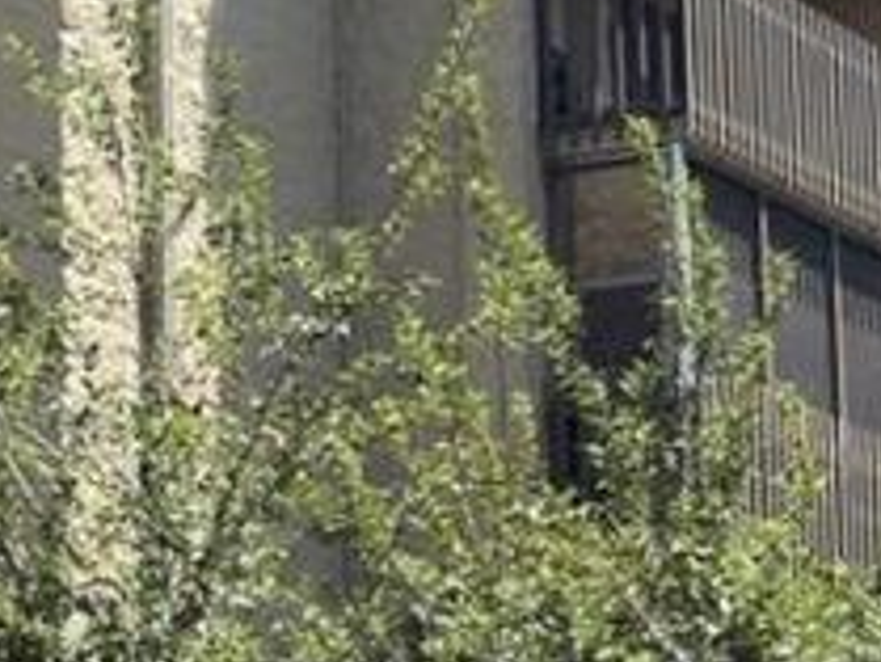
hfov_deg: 18.7
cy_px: 221
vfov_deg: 14.1
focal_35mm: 105
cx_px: 481
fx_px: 2674
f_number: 1.78
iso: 80
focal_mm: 6.76
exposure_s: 1/2545
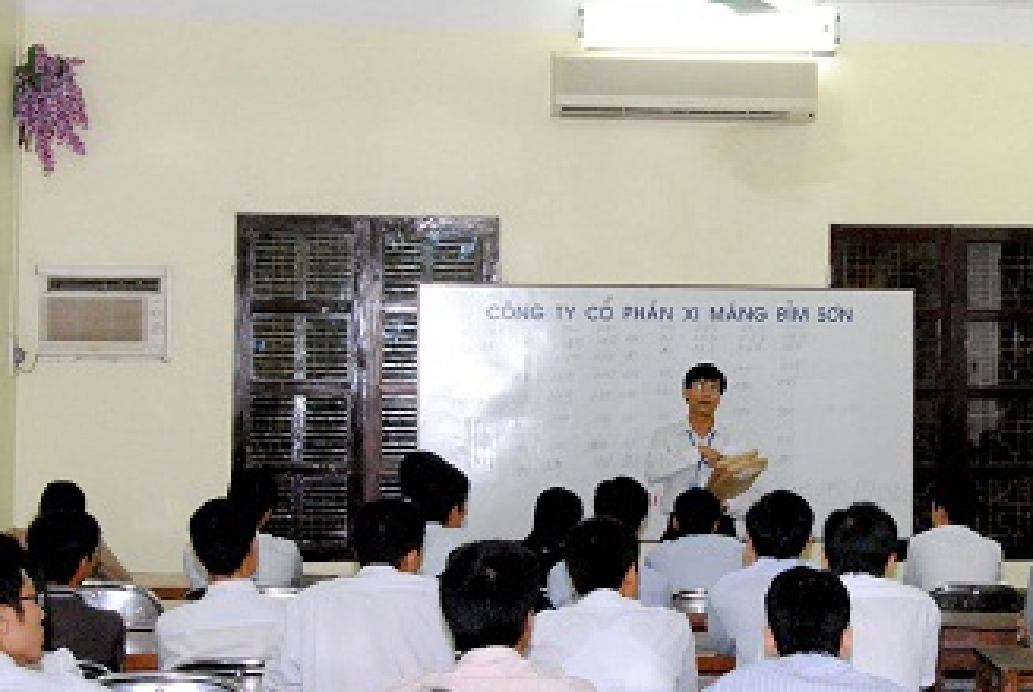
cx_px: 758
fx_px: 2528
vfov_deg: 15.6
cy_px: 302
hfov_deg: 22.9
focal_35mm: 88
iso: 1600
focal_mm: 32
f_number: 8
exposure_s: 1/60
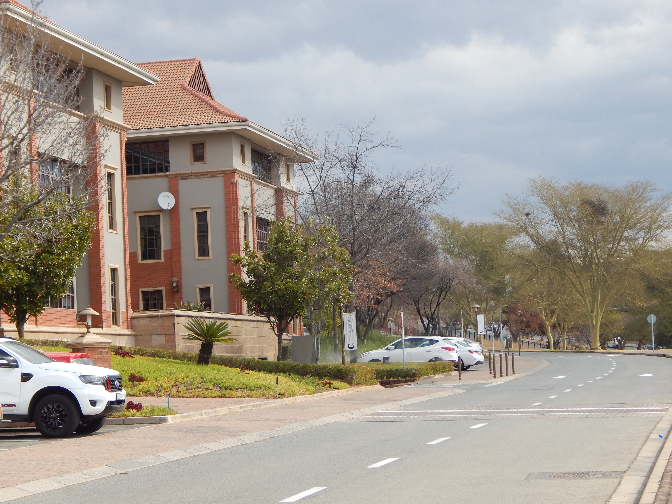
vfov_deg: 17.2
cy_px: 253
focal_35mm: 86
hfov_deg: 22.8
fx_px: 1670
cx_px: 335
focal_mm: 15.3
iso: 125
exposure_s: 1/320
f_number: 4.3
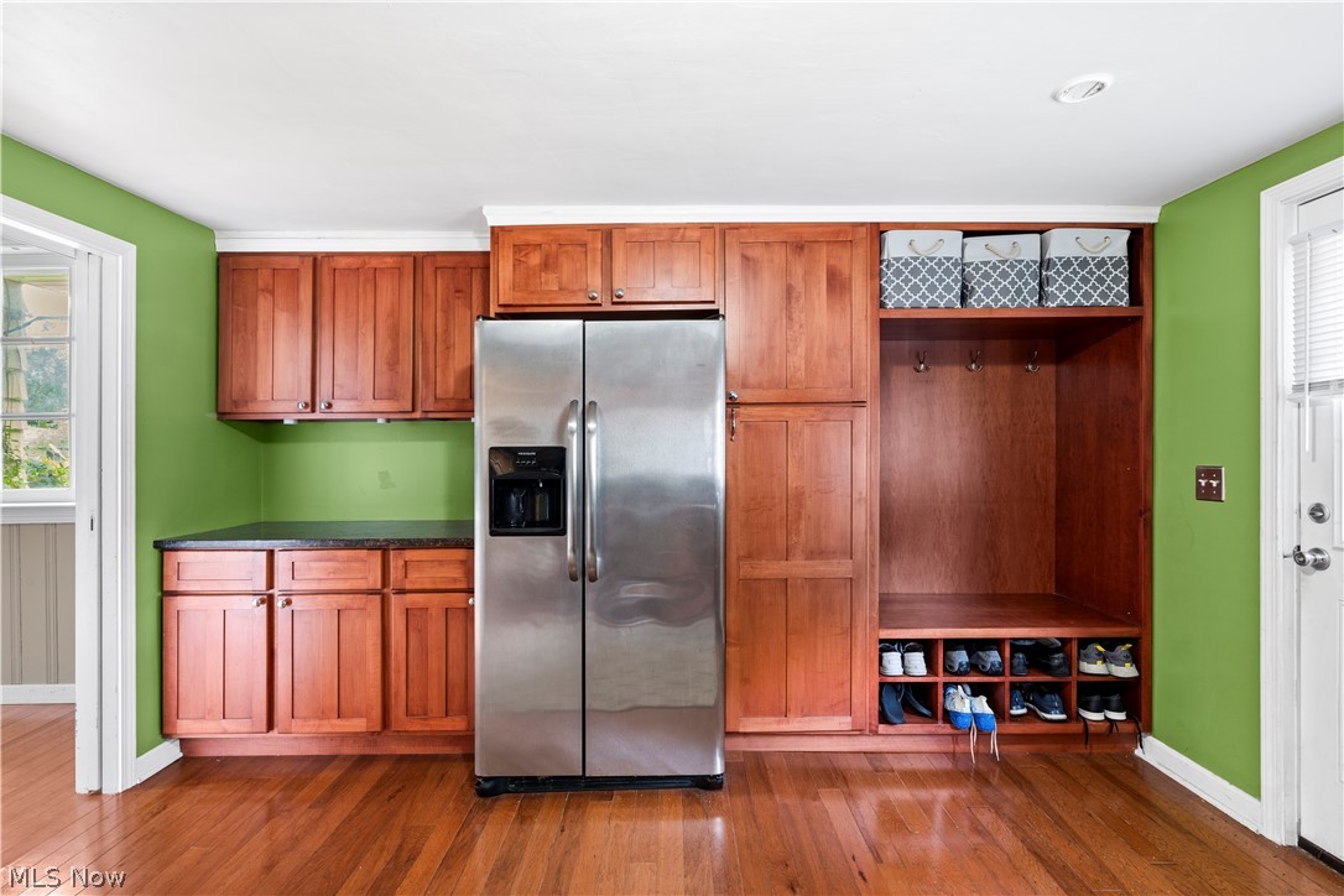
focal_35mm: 16
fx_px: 597
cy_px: 448
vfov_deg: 73.7
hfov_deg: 96.7
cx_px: 672
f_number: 9
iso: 250
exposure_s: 4
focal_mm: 16
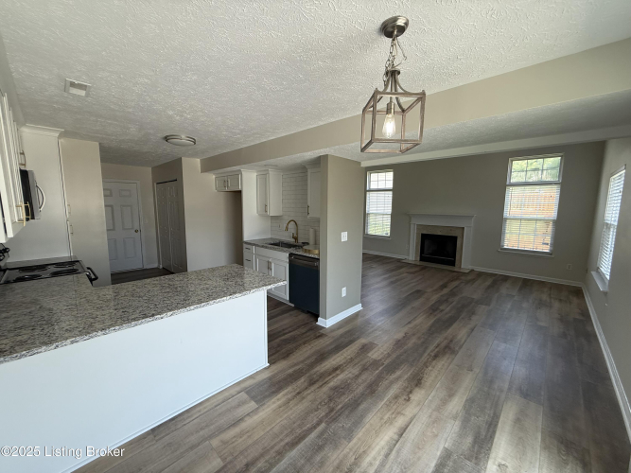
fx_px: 255
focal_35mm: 14
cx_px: 316
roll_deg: -0.1
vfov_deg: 85.7
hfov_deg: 102.1
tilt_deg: -7.3
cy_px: 236
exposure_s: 1/120
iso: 125
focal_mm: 2.22
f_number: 2.2
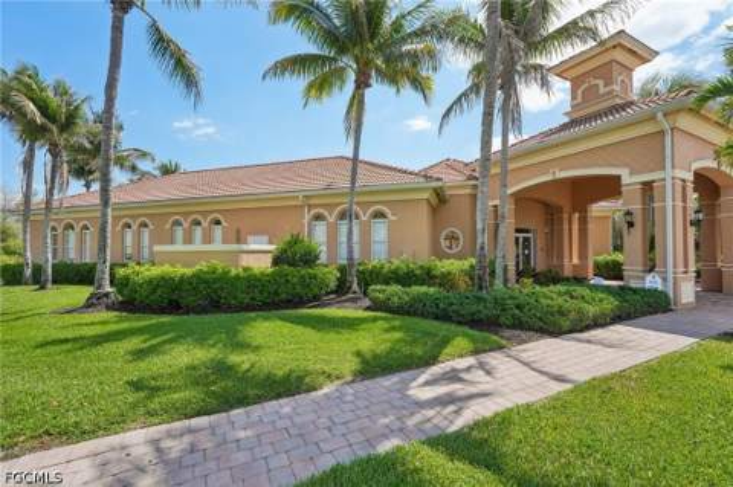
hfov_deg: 96.8
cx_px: 366
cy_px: 244
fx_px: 325
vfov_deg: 73.6
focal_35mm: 16
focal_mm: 16
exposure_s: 1/800
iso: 400
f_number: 8
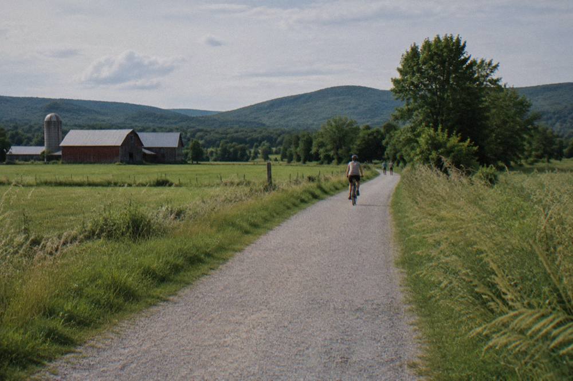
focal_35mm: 37
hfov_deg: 51.9
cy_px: 190
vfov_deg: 35.9
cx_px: 286
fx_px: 589
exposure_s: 1/250
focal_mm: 37
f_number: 10
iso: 400
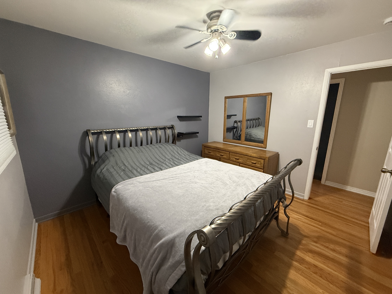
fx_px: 159
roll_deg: -0.3
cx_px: 196
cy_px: 147
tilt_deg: -11.0
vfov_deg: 85.7
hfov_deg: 102.1
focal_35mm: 14
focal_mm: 2.22
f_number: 2.2
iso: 500
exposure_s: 1/60
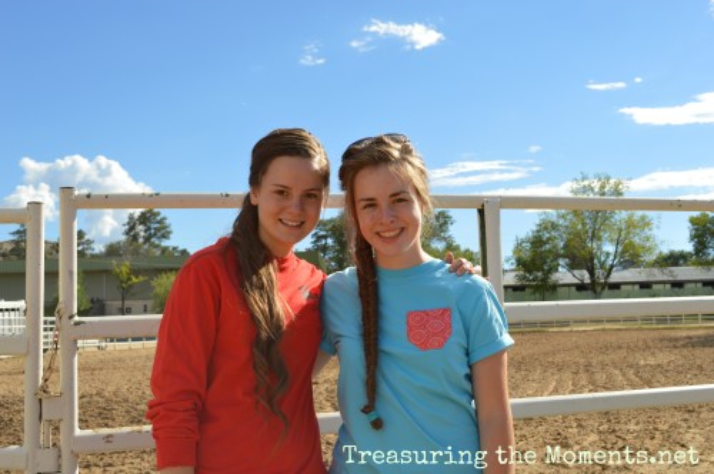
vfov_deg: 28.0
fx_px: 951
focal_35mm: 48
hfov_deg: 41.2
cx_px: 357
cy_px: 237
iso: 100
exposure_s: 1/200
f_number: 7.1
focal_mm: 32
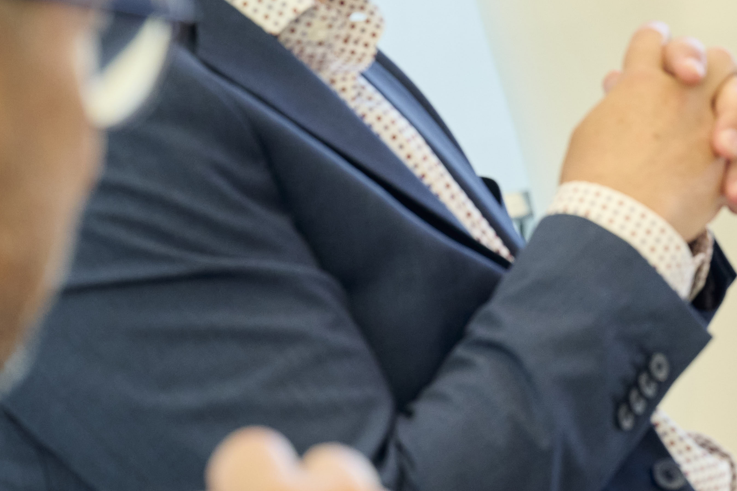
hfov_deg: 9.5
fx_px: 4401
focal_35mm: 215
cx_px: 651
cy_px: 207
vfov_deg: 6.4
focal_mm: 70
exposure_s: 1/160
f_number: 5
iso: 800
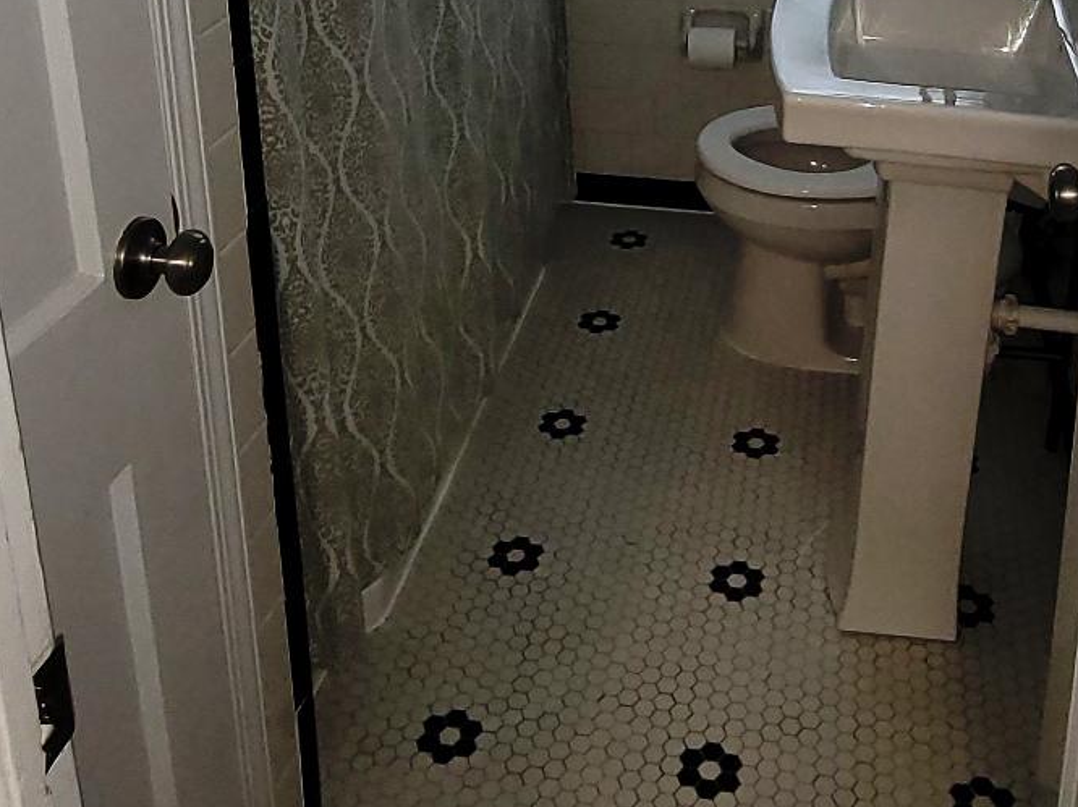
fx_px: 1245
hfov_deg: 46.1
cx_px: 720
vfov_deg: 33.0
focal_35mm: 40
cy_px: 5
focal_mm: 2.2
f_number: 2.2
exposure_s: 1/60
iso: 200
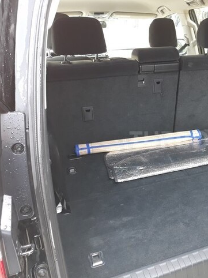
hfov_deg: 36.2
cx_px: 188
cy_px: 140
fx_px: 297
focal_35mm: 37
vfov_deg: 50.2
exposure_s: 1/50
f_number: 1.7
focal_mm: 3.71
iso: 100
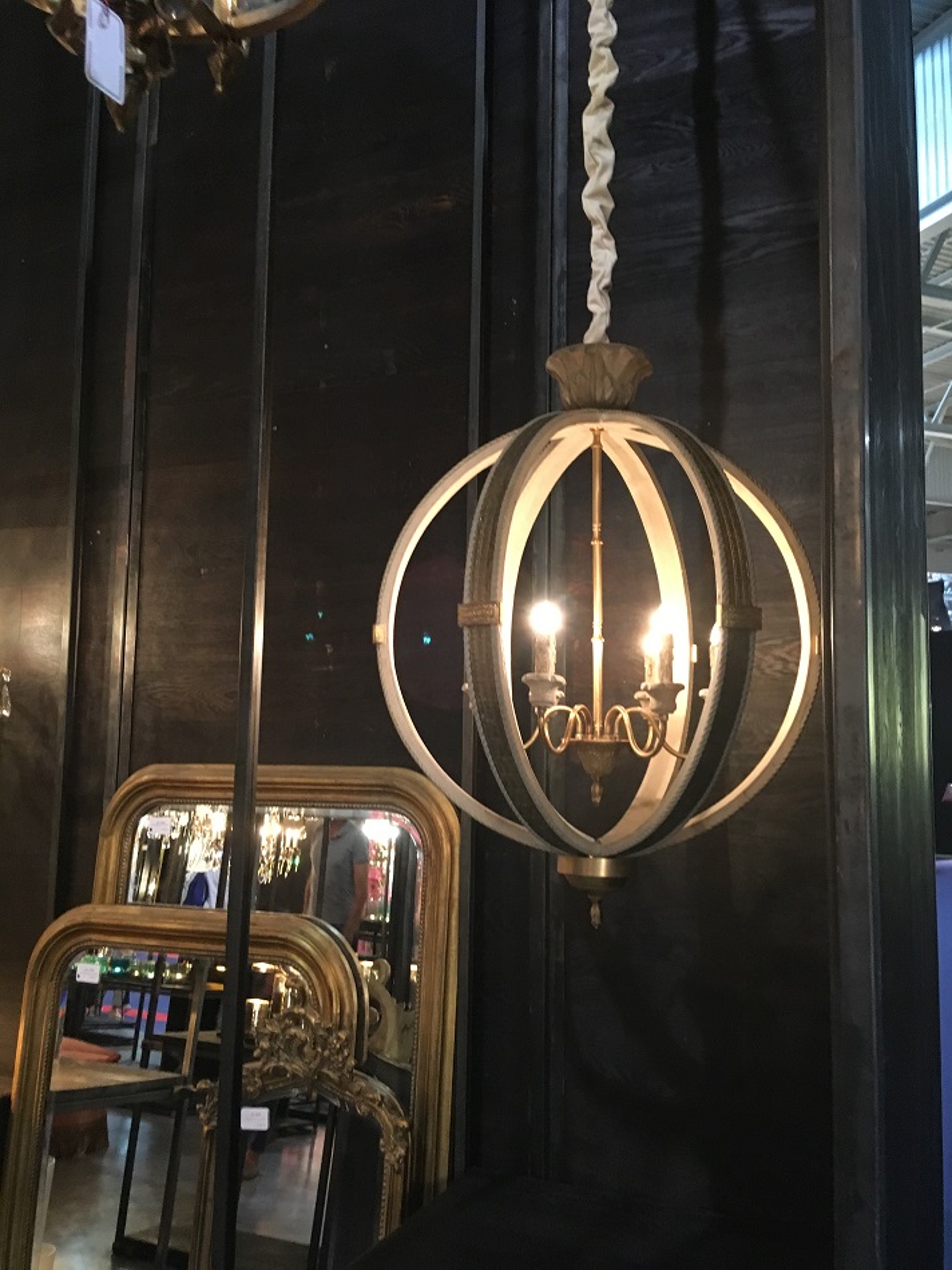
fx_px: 1064
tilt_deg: +6.6
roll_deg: -0.1
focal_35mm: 29
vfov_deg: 61.7
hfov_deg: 48.2
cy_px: 635
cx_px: 476
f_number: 2.2
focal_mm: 4.15
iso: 200
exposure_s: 1/17
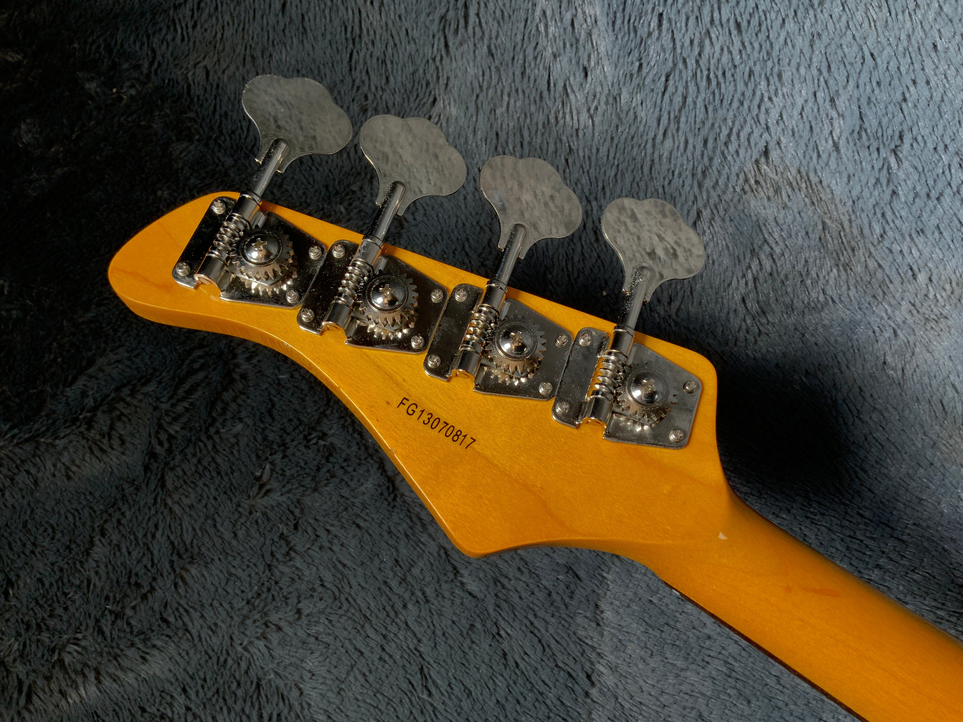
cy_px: 361
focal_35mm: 29
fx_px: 807
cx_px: 482
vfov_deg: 48.2
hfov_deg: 61.7
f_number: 1.8
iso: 32
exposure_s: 1/104
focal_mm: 3
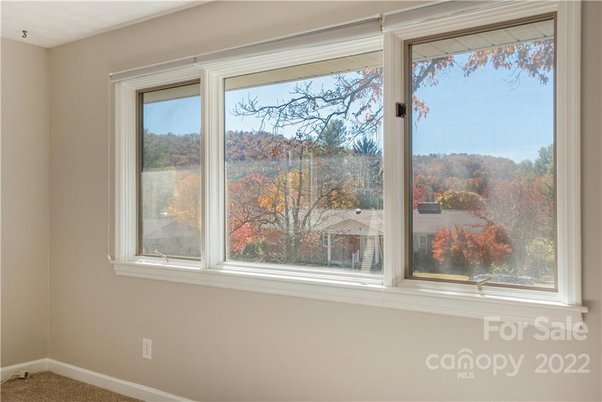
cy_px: 201
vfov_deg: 43.6
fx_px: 502
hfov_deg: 61.9
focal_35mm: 30
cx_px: 301
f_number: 7.1
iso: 320
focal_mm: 30
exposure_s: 1/200
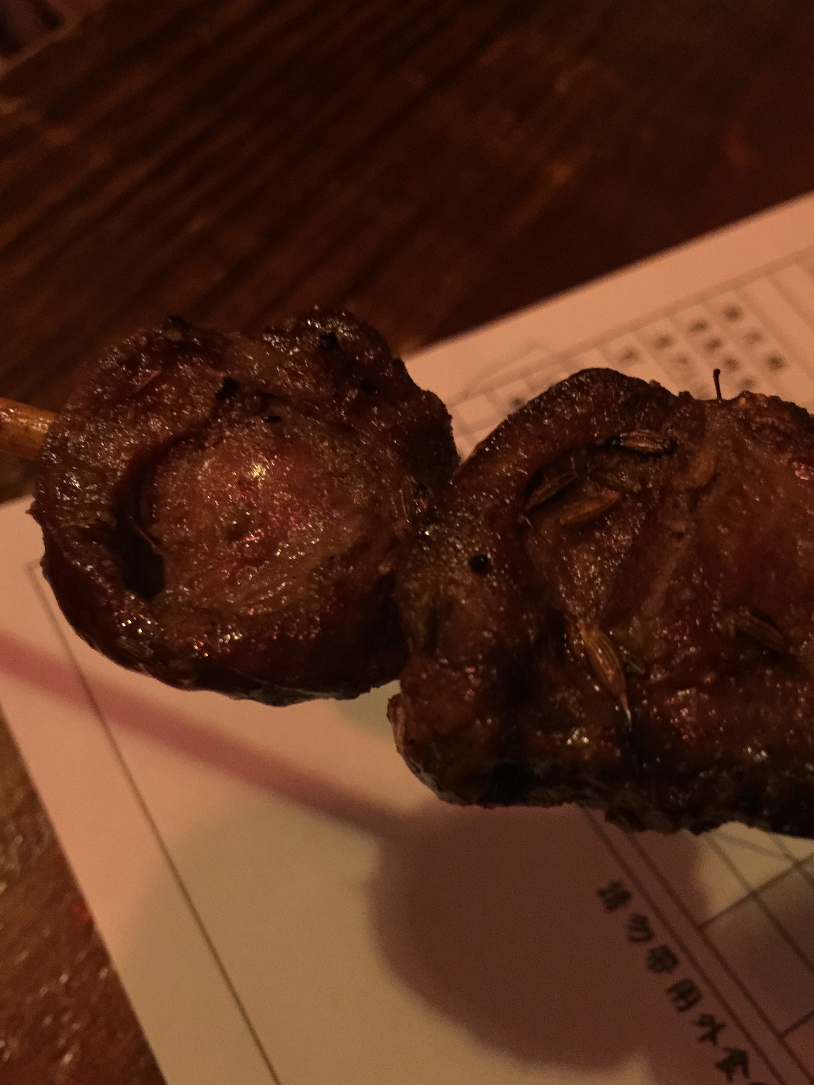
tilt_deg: -61.3
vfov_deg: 53.9
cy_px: 598
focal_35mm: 34
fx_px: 1066
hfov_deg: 41.7
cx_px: 460
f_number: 2.2
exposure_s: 1/4
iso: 200
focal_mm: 4.15
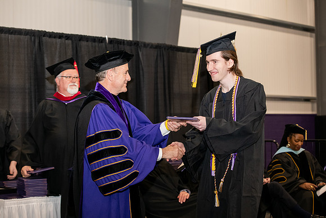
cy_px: 109
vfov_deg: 19.5
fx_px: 634
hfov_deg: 28.8
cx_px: 163
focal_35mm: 70
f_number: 5
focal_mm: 70
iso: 2000
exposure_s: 1/200
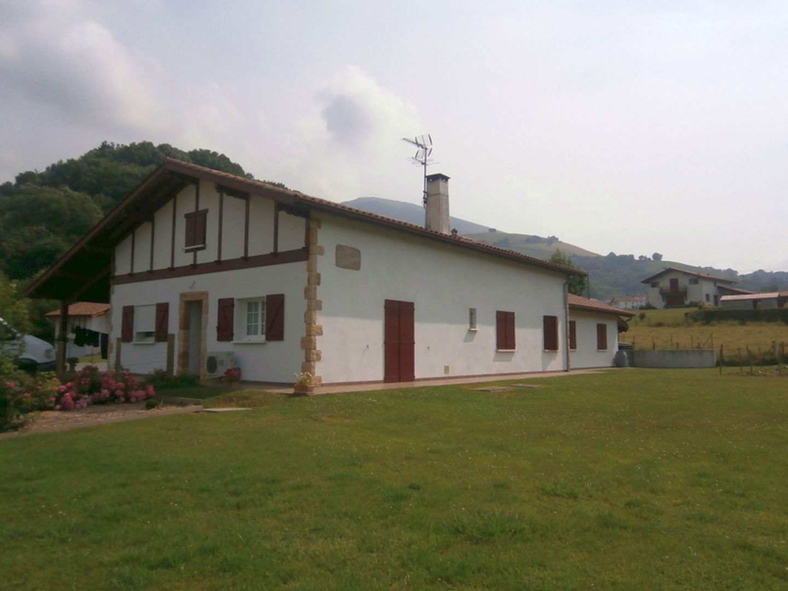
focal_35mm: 26
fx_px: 592
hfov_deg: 67.3
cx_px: 394
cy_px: 296
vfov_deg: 53.1
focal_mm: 4.7
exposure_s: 1/500
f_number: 8
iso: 80
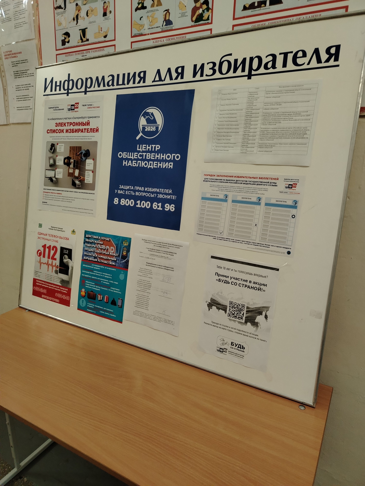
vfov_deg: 71.6
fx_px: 337
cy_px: 243
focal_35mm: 24
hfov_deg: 56.8
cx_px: 182
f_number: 1.75
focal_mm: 5.25
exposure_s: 1/33.3
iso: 1409
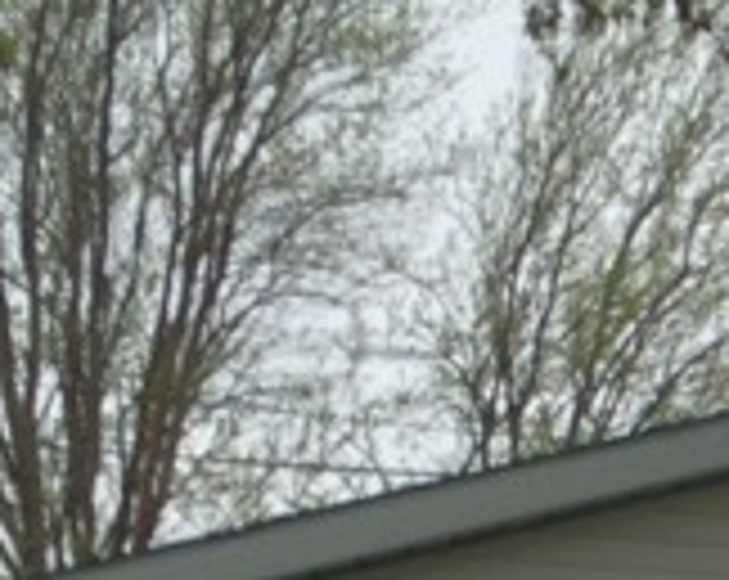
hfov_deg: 16.0
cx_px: 1026
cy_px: 850
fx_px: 2412
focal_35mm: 112
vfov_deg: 13.0
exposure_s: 1/1414
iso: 32
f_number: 2.2
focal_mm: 4.15
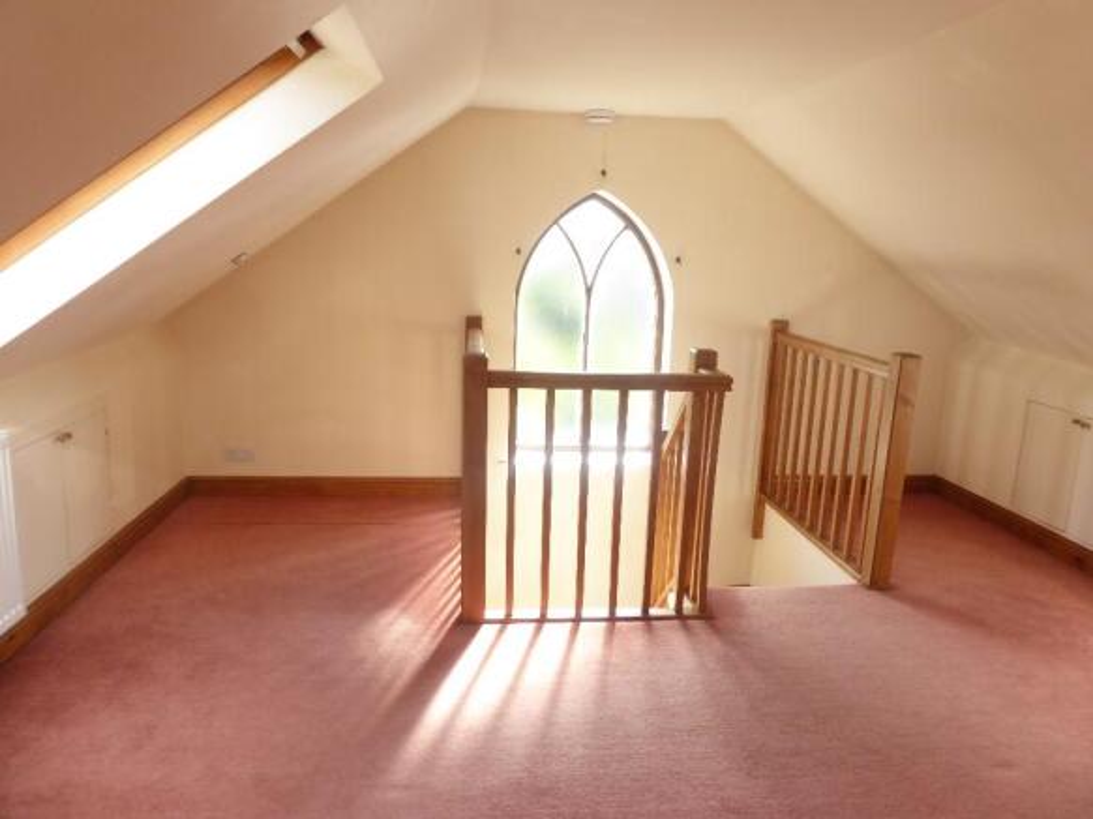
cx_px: 546
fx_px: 758
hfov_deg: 71.6
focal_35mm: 24
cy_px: 410
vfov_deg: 56.8
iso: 125
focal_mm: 4.3
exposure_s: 1/60
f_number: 3.3
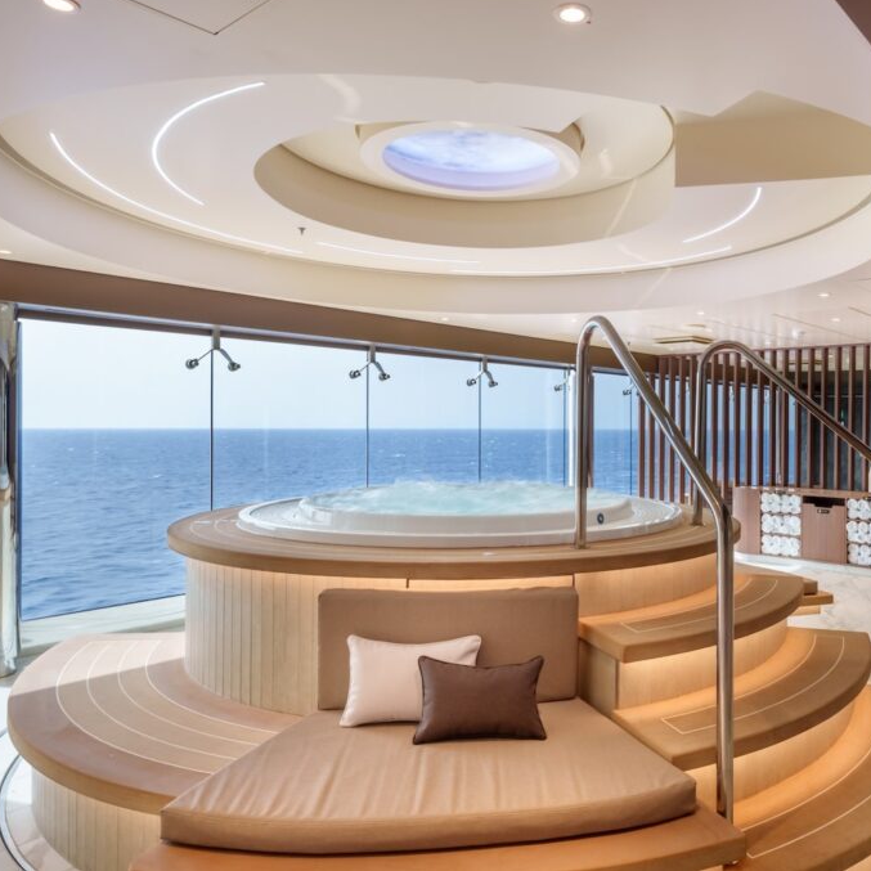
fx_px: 769
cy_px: 433
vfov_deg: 59.1
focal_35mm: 27
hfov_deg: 57.8
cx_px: 580
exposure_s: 1/250
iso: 200
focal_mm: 21
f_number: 11
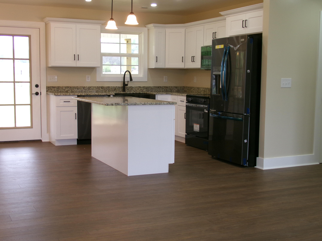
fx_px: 446
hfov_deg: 39.7
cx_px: 161
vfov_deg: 30.3
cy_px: 120
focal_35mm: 48
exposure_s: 1/34
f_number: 4.2
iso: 196
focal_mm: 8.5
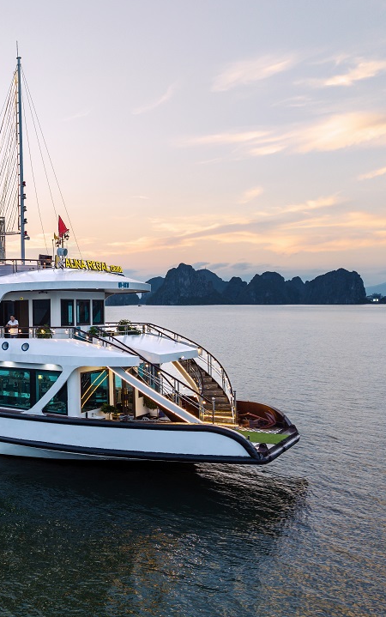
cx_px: 15
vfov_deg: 55.3
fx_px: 589
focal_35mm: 35
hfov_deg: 33.7
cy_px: 312
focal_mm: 8.67
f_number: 1.8
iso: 100
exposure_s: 1/200
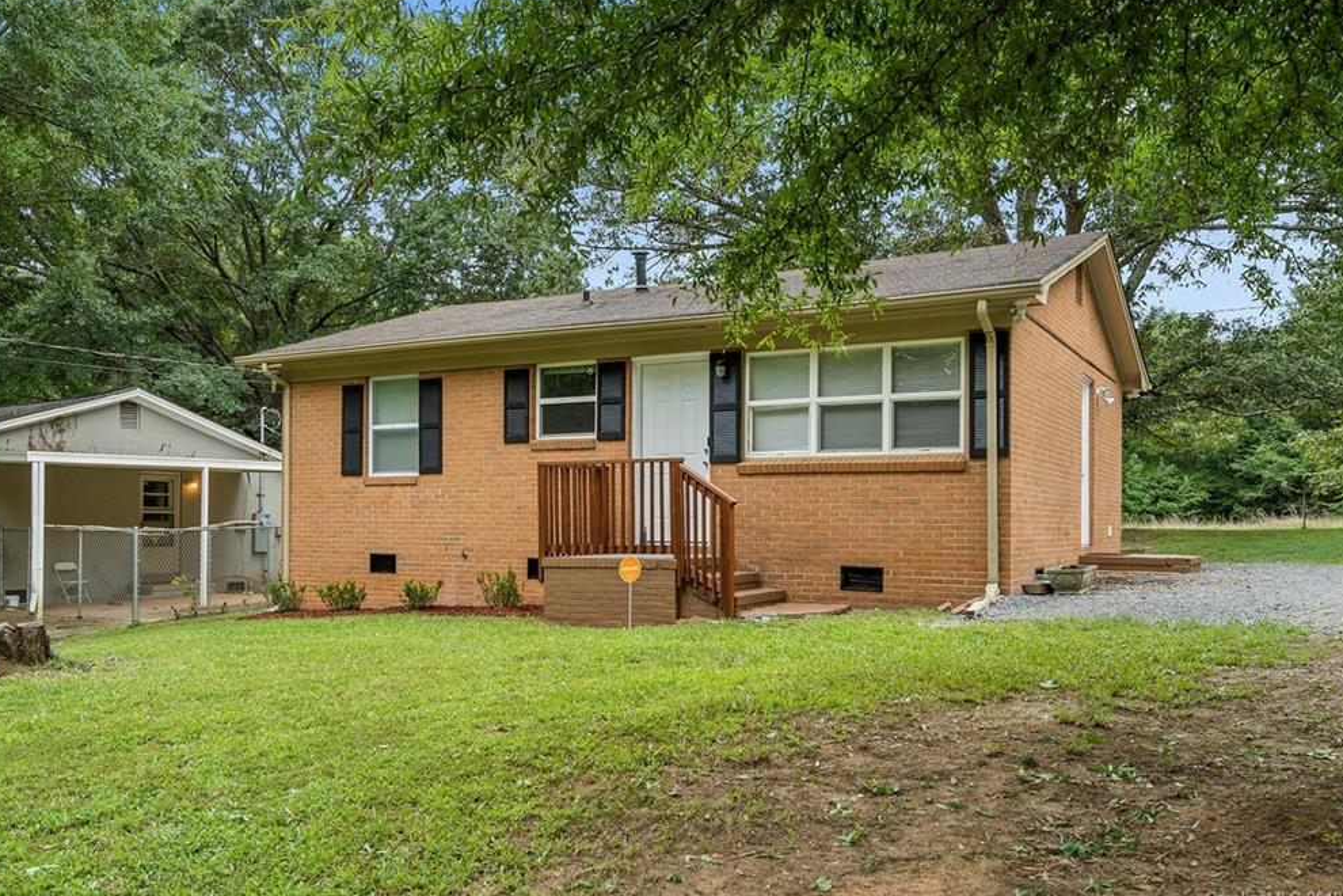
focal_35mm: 30
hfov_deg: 61.9
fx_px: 1119
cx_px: 658
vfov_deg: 43.6
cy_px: 447
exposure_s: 1/8
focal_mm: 29
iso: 100
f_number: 8
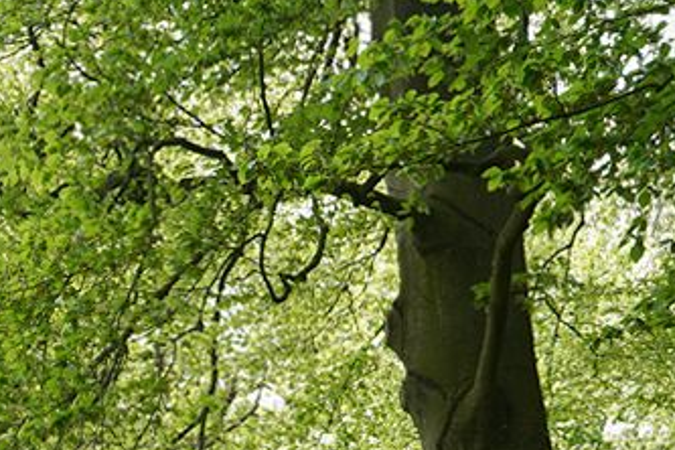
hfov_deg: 13.8
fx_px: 2700
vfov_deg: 8.6
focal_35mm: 144
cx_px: -142
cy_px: 1115
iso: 100
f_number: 5
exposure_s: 1/100
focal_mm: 24
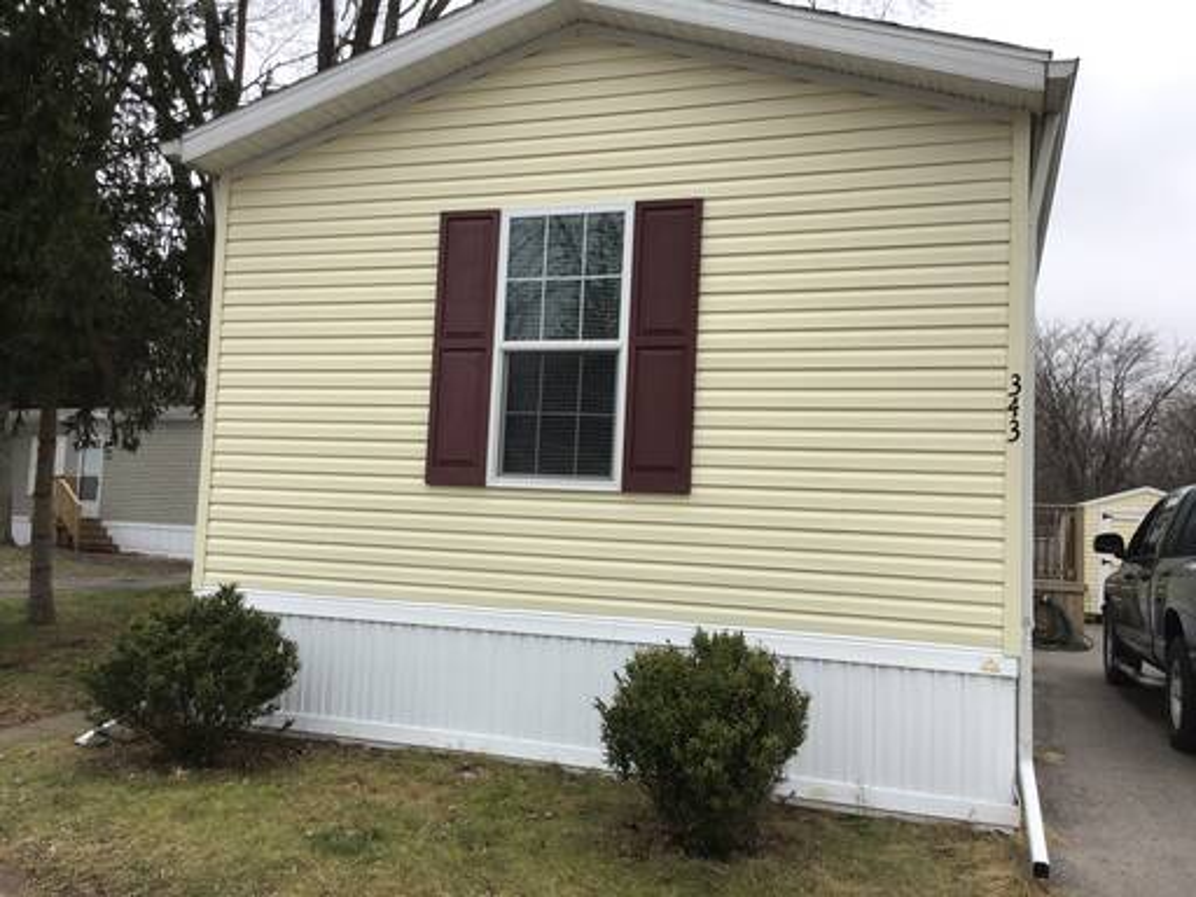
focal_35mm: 31
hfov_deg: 58.4
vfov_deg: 45.4
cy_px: 448
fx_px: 1071
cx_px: 598
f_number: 2.4
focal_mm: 3.3
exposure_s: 1/163
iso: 25
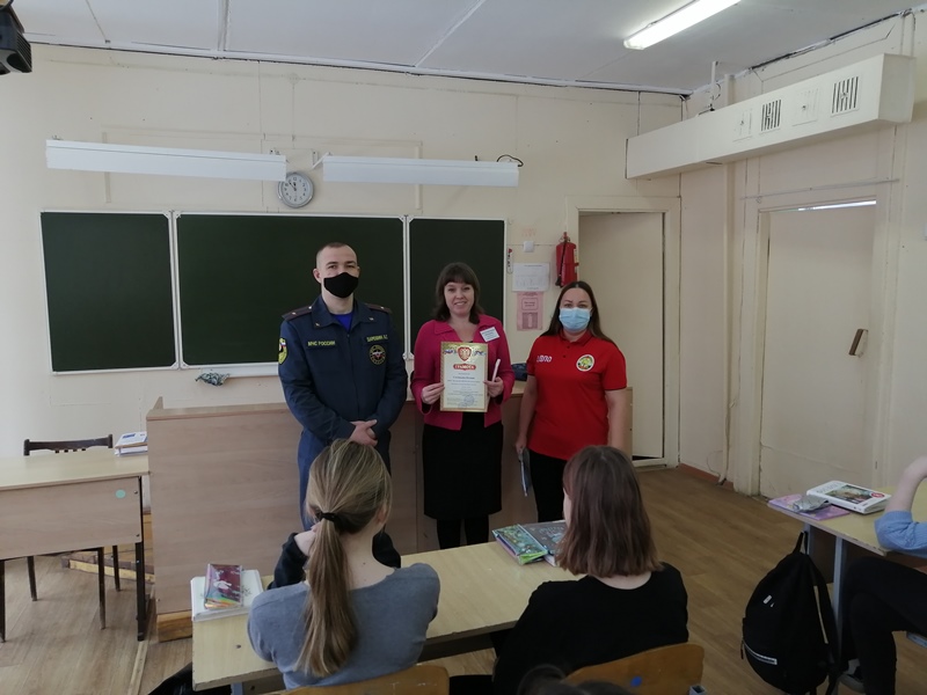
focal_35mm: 27
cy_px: 348
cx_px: 464
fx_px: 723
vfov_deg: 51.4
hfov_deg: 65.3
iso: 100
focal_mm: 3.88
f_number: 1.8
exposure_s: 1/100
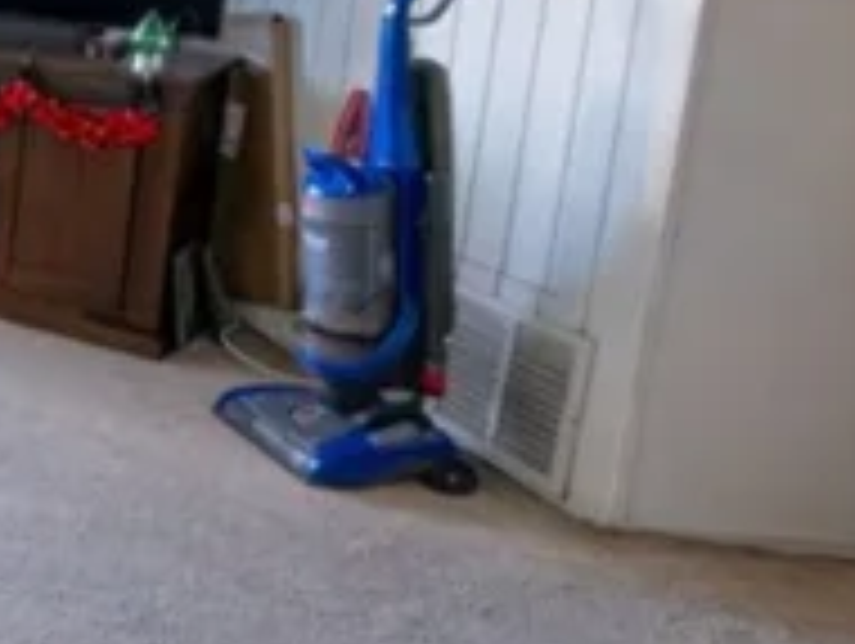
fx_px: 1261
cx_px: -738
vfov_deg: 27.1
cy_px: 5
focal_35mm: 51
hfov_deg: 21.3
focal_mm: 8
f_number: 16
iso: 6400
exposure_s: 1/13
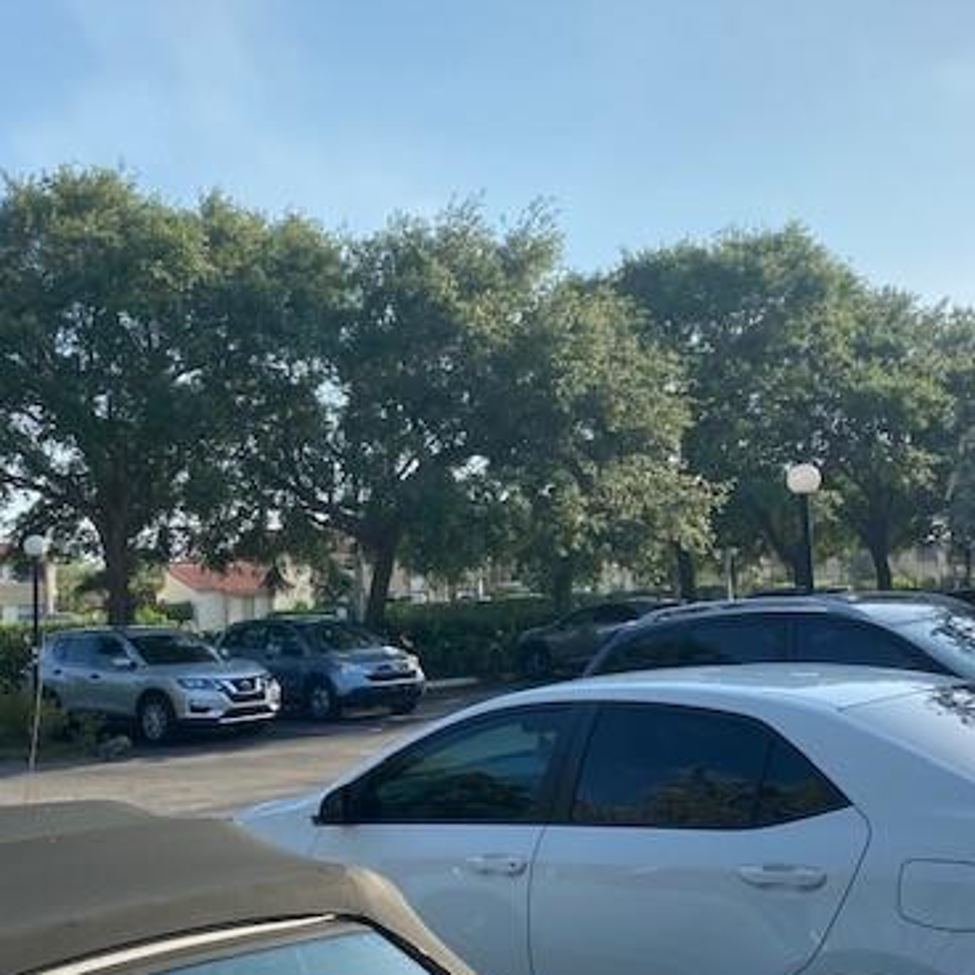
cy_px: 546
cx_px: 466
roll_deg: +2.5
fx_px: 1275
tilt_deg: +2.6
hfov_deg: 41.9
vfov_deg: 41.8
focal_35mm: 40
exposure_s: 1/2513
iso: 32
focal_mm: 4.25
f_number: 1.8
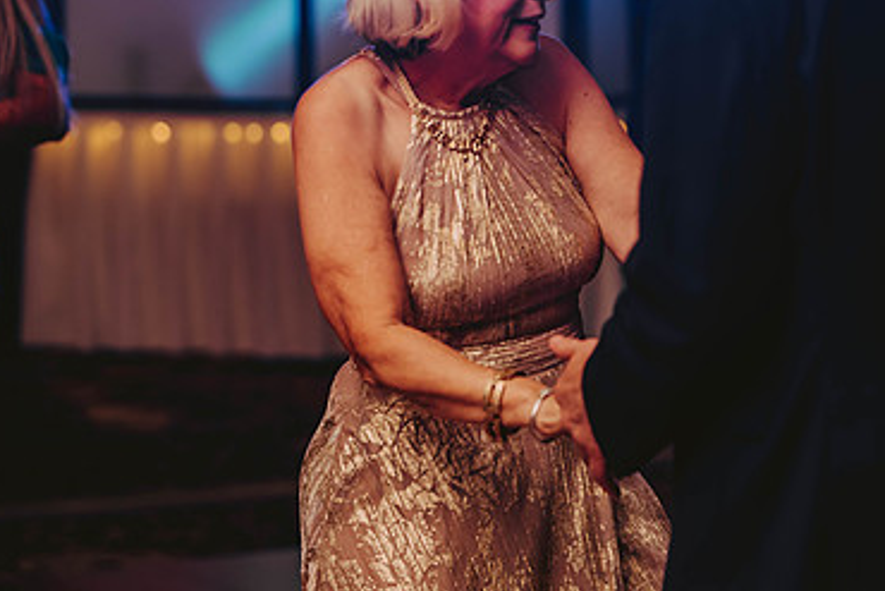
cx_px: 622
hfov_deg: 12.8
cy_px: 173
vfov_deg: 8.6
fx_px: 3935
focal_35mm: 160
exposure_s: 1/60
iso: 800
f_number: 2.8
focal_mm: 102
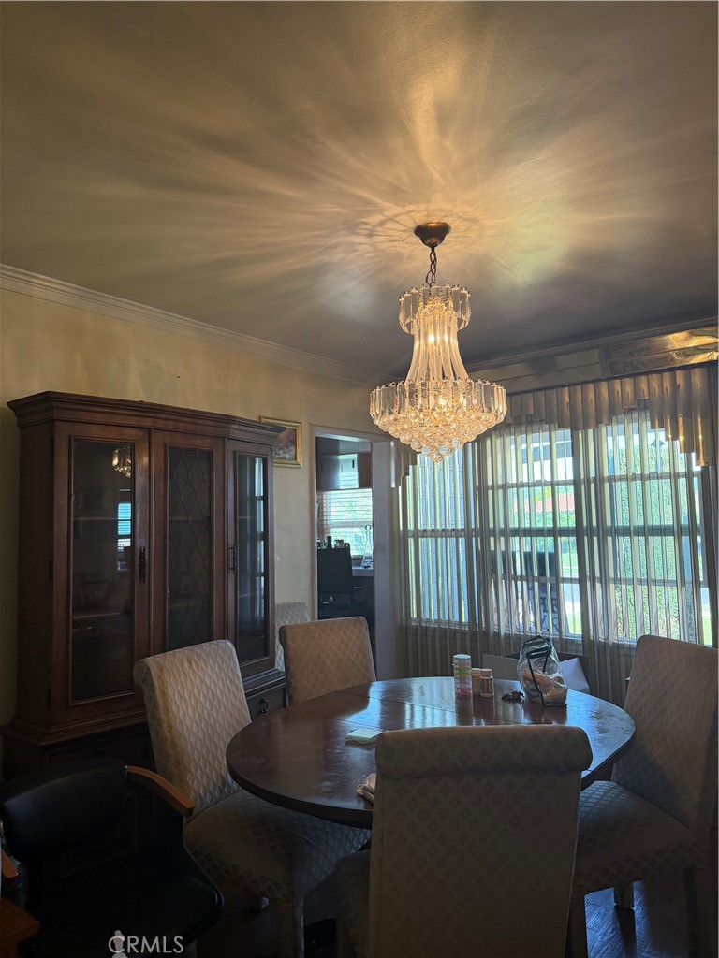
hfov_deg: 56.8
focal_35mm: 24
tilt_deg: +5.0
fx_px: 665
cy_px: 479
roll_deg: +1.5
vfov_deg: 71.6
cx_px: 360
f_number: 1.78
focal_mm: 6.76
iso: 320
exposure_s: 1/120
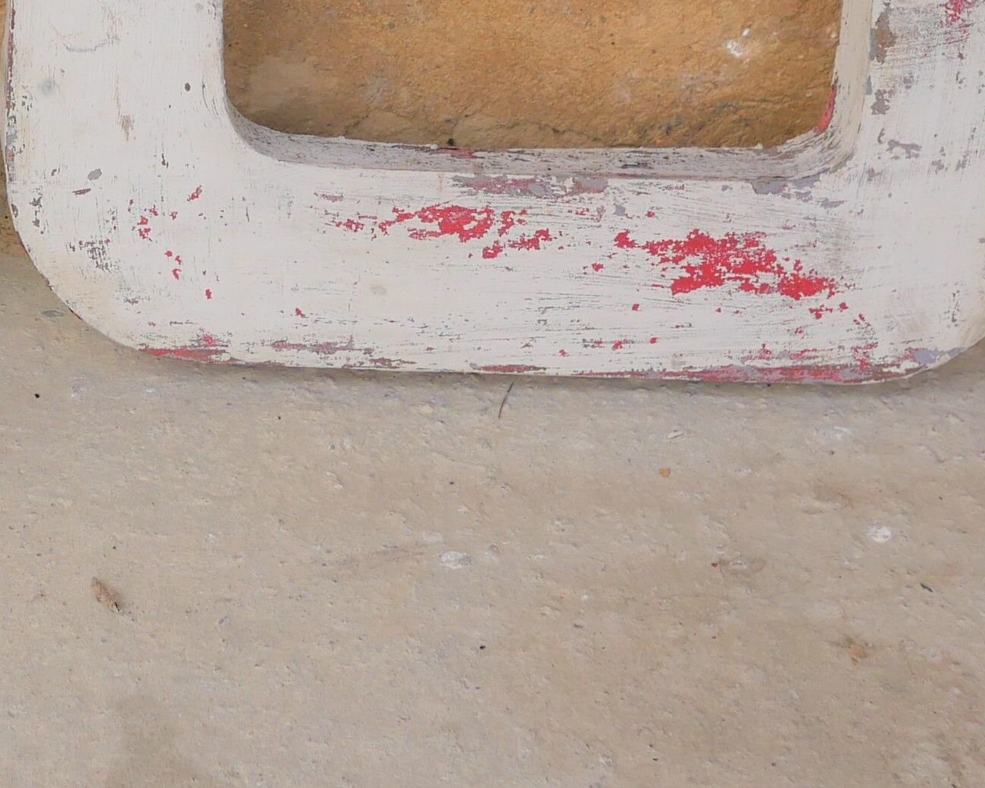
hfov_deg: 13.7
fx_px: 4023
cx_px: -42
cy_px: -471
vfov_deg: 10.7
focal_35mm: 138
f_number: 4
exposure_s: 1/500
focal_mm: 20
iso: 200
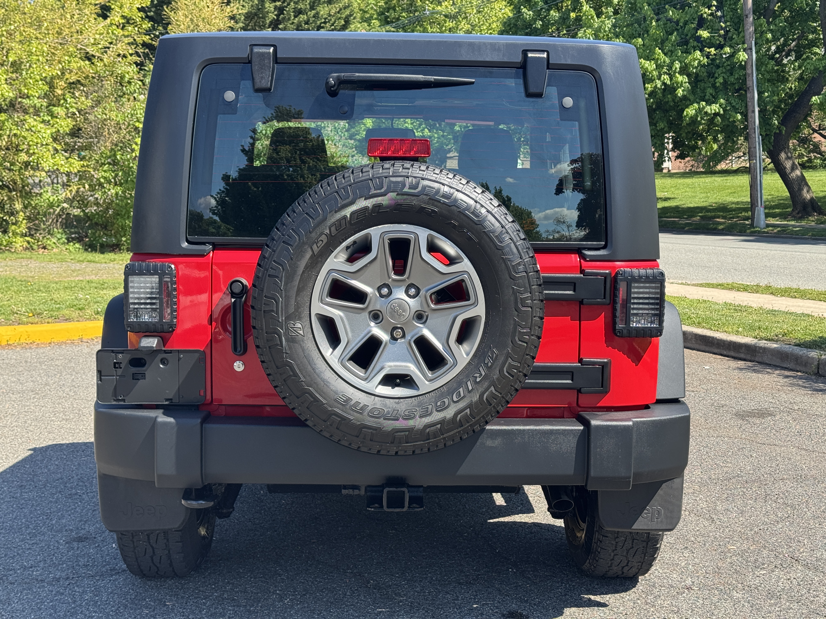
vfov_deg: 30.3
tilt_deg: -5.7
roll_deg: +1.4
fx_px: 1145
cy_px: 310
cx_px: 413
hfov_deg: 39.7
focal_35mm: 48
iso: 64
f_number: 1.78
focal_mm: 6.76
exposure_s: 1/939
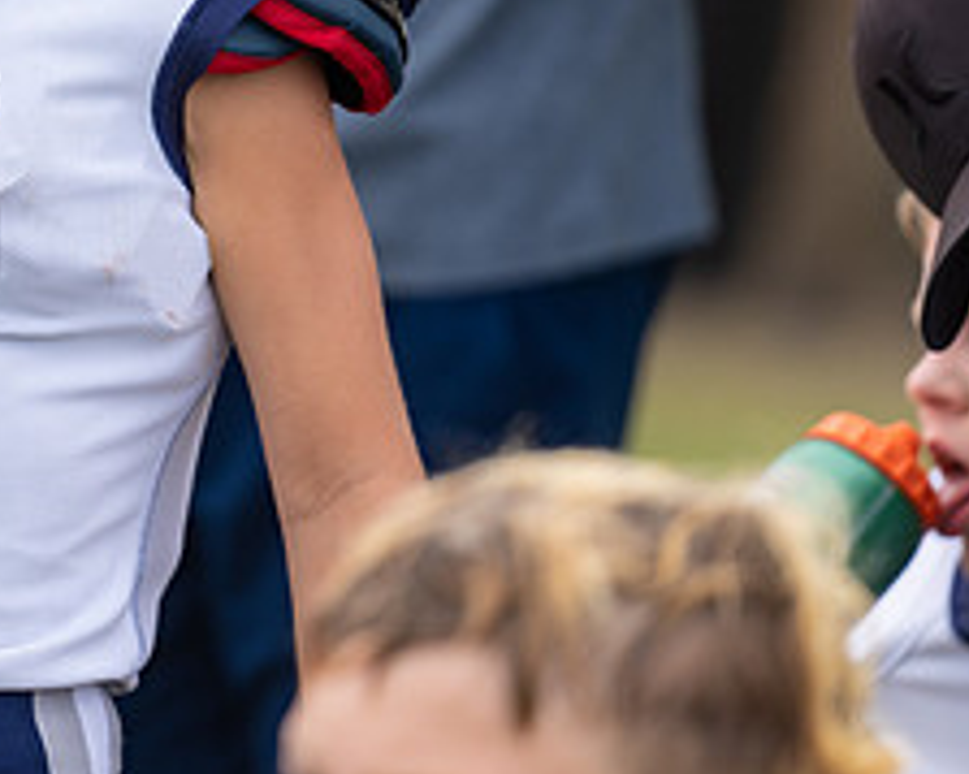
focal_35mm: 482
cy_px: 37
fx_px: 13817
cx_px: -130
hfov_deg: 4.0
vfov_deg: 3.2
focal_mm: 198
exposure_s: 1/500
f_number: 2.8
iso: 100
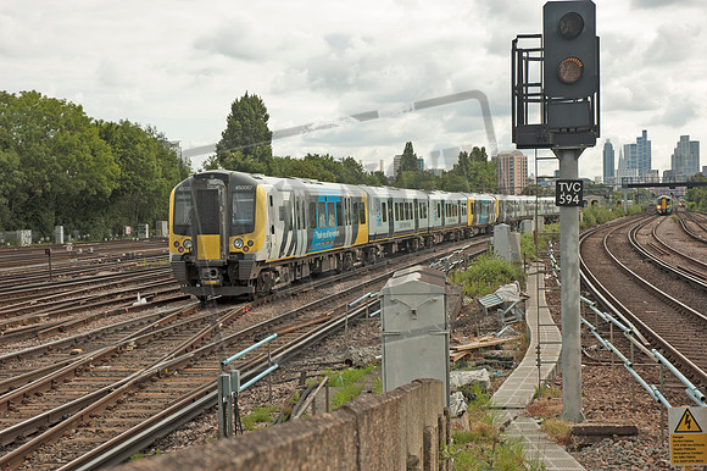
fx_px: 1295
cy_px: 236
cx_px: 354
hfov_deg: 30.5
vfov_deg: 20.6
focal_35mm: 66
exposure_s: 1/250
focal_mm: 44
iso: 200
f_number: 8
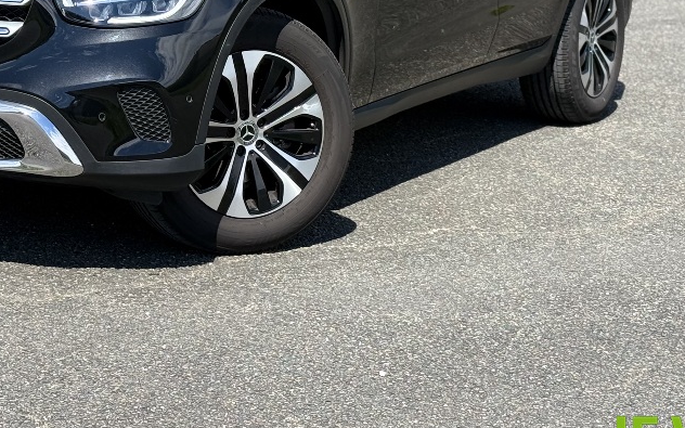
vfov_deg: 12.6
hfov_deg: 20.0
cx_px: 168
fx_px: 1923
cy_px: 22
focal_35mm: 103
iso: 64
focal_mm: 6.76
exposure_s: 1/2494
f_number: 1.78
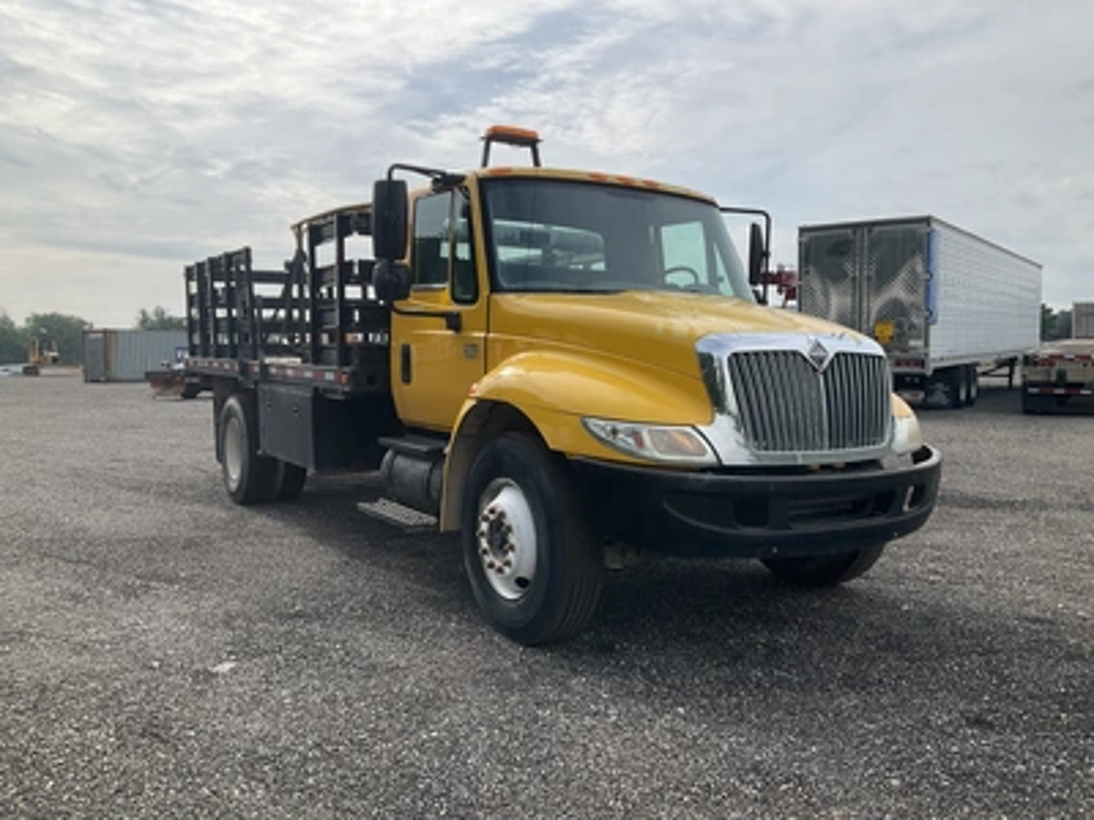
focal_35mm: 29
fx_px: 917
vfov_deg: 48.2
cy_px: 410
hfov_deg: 61.7
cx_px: 547
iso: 25
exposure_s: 1/2227
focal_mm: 3
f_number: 1.8
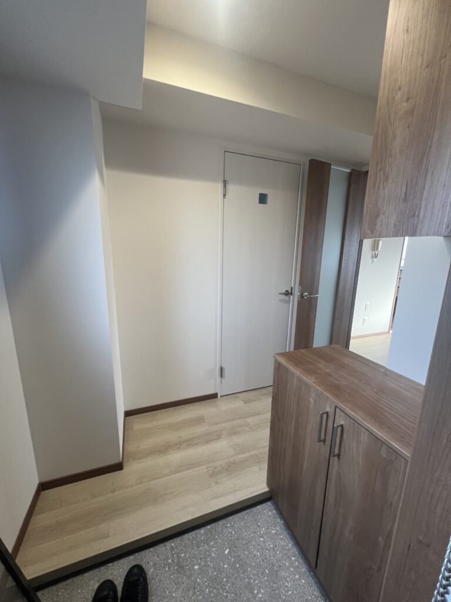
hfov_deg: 89.9
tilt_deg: -11.0
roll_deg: -0.3
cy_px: 301
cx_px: 226
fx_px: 226
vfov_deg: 106.2
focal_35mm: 13
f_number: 1.8
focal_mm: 1.57
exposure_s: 1/100
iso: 160
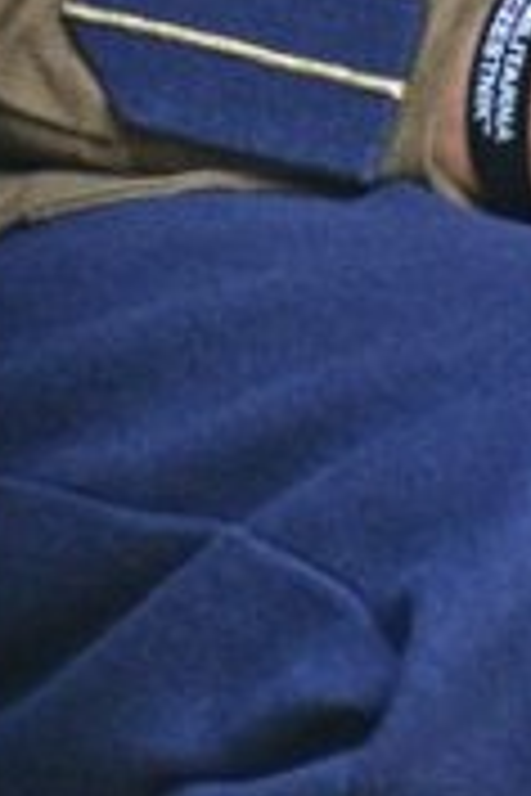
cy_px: -528
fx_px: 33821
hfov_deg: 0.9
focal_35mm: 1529
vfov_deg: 1.3
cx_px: 891
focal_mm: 185
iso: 400
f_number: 5
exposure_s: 1/100
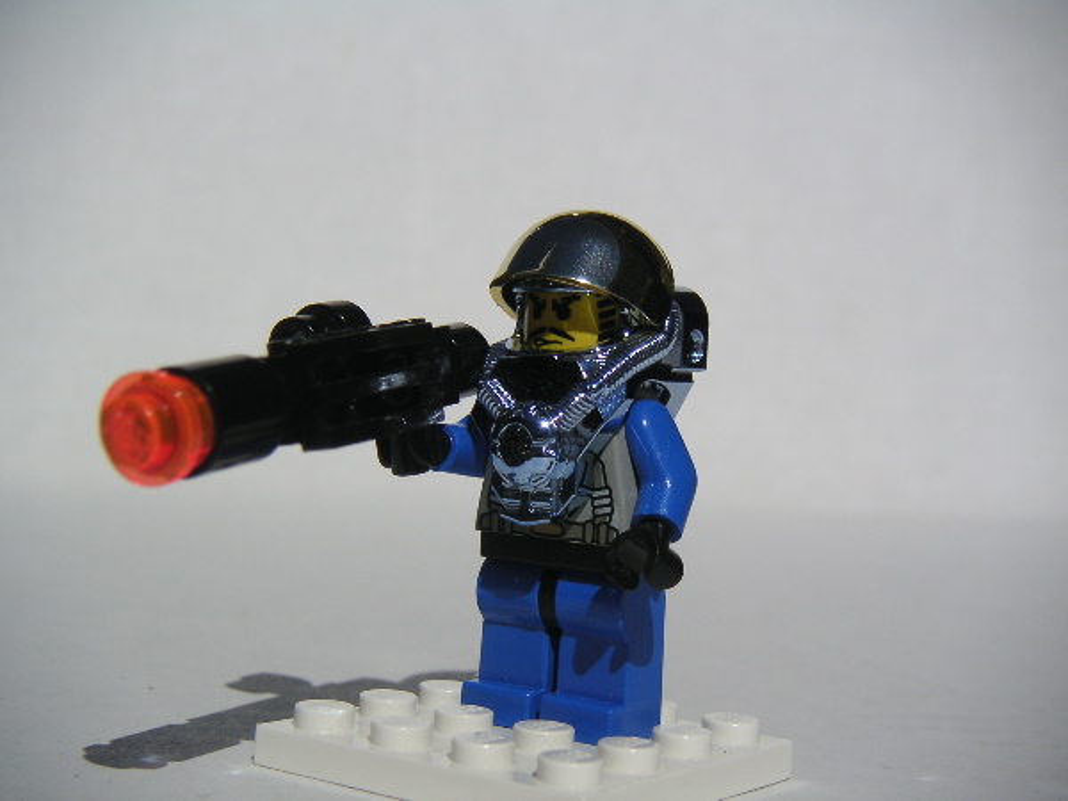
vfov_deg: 24.4
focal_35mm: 60
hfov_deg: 32.2
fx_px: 1851
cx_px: 534
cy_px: 400
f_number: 6.7
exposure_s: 1/750
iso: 50
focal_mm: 9.3
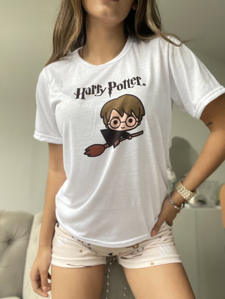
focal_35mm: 30
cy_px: 150
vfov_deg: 60.0
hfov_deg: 46.8
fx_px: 260
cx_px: 112
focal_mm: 2.71
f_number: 2.2
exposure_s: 1/40
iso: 200
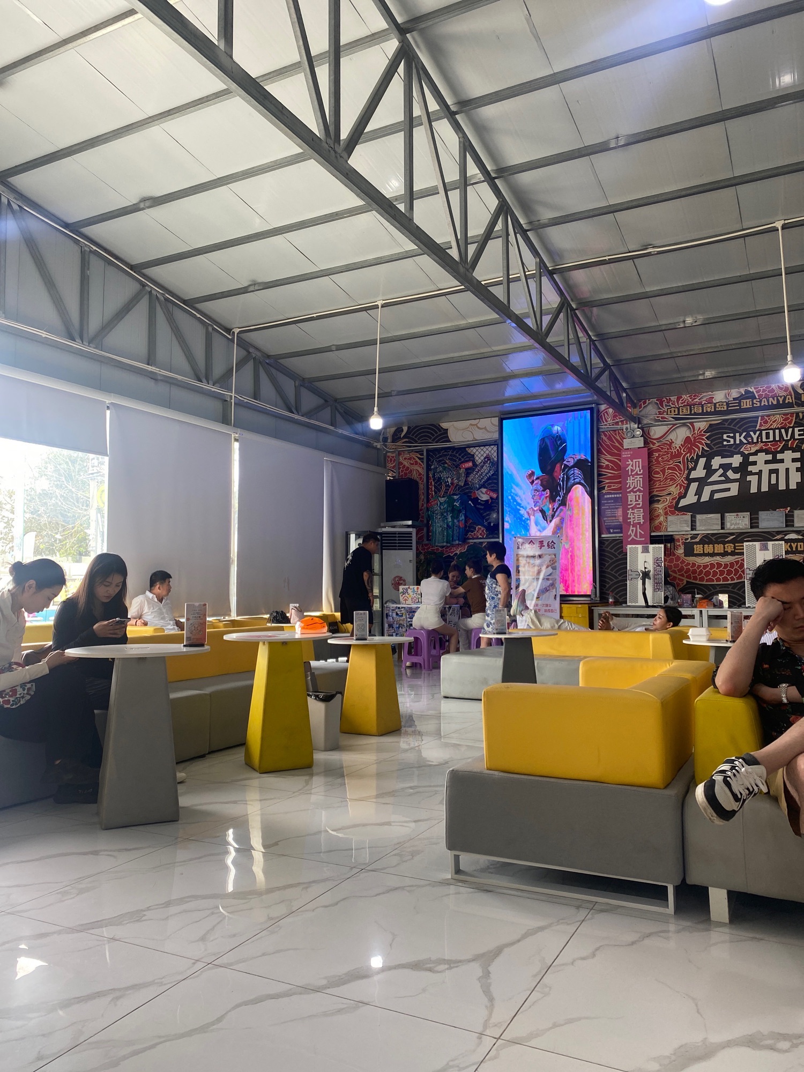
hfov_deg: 53.1
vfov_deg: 67.3
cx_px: 402
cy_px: 536
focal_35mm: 26
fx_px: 805
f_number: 1.8
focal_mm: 4.25
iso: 50
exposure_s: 1/120
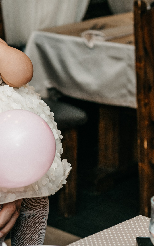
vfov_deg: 15.8
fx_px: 886
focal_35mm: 132
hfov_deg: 9.9
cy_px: 84
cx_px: 8
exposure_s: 1/160
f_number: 4
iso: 160
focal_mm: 55
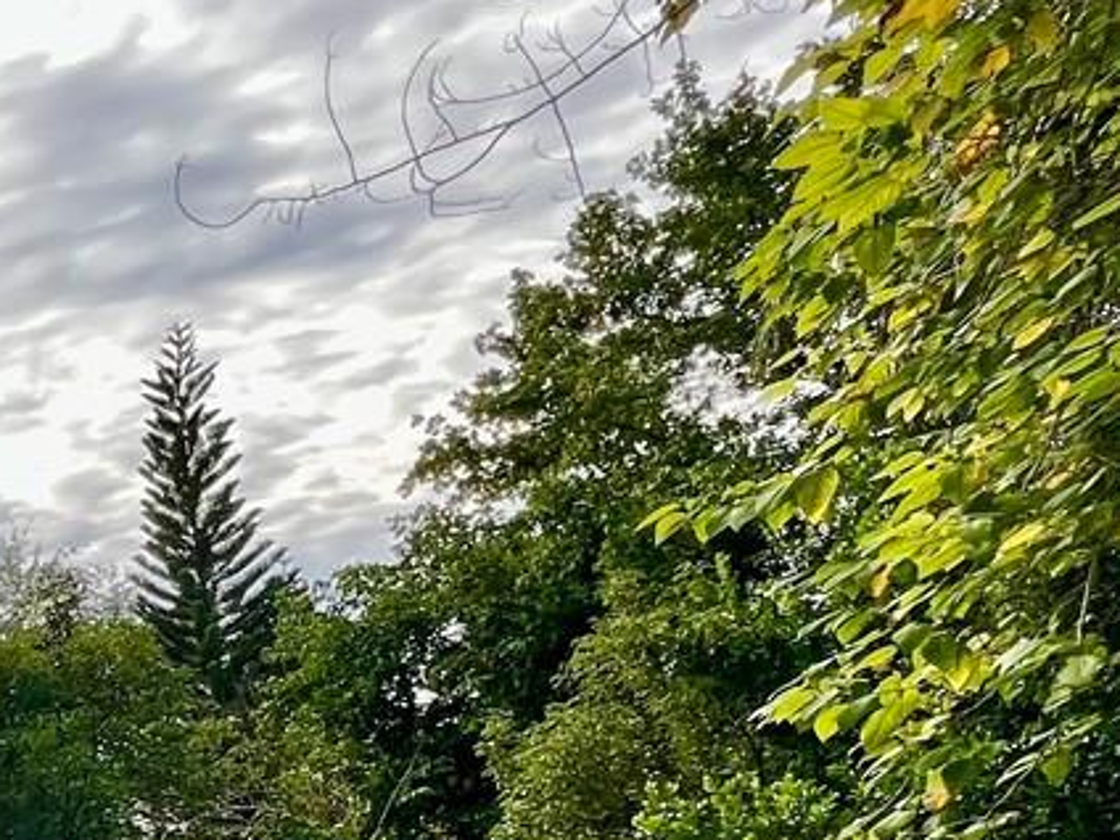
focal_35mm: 49
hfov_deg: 24.4
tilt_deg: -2.3
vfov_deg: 26.6
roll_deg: -0.2
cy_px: 985
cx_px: -748
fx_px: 1585
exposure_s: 1/309
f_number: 1.8
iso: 32
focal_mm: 1.57
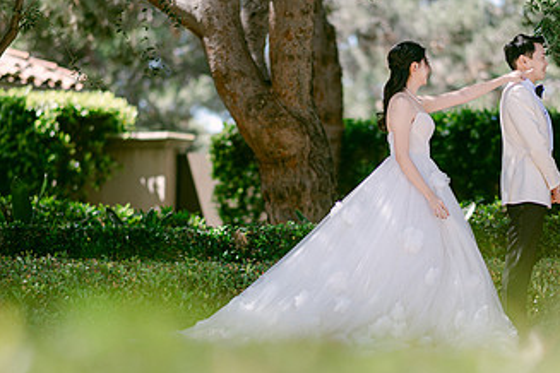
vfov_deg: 7.4
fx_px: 2893
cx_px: 303
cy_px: 218
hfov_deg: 11.1
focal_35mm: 186
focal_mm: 105
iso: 64
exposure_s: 1/1250
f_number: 1.4
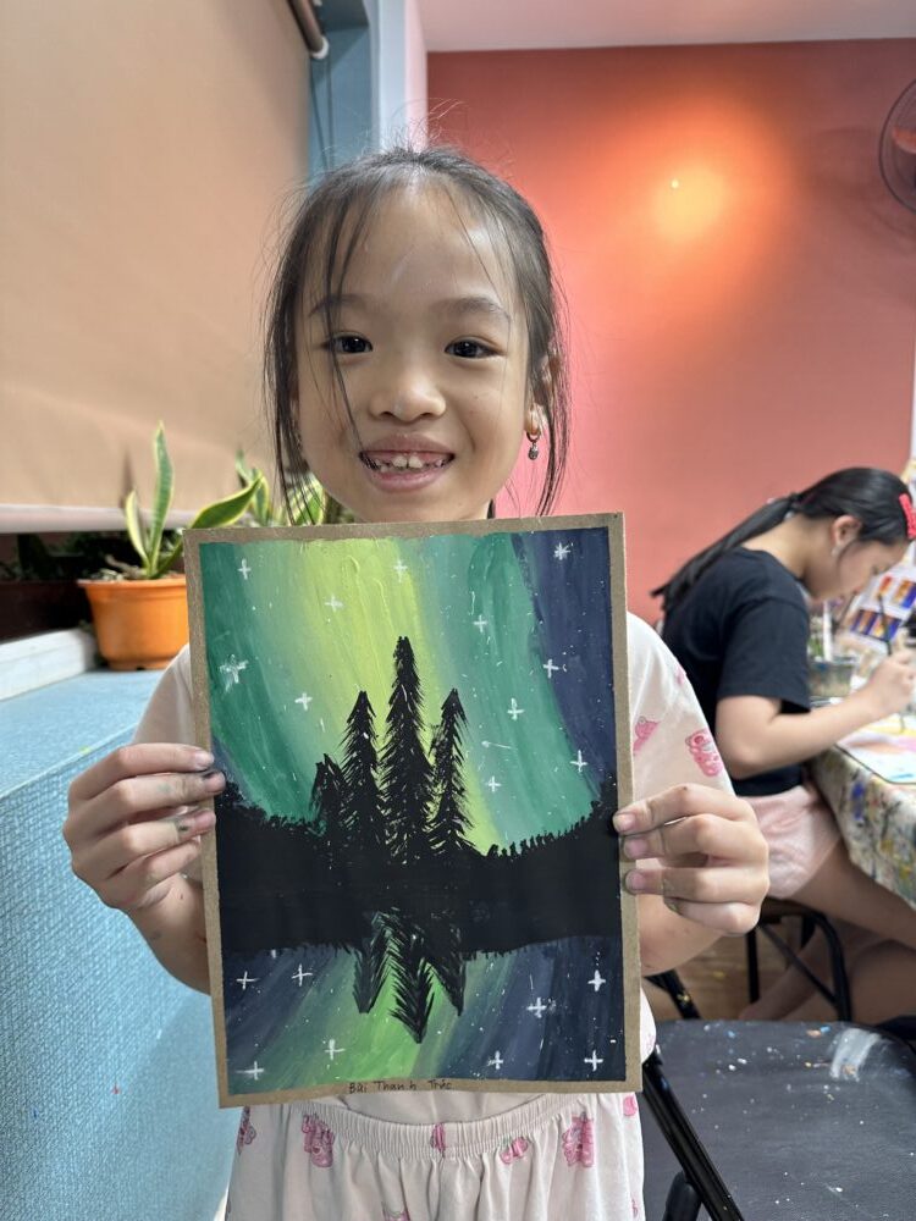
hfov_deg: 56.8
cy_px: 610
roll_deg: -0.7
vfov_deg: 71.6
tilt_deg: -4.8
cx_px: 458
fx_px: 847
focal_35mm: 24
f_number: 1.78
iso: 125
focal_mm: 6.86
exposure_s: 1/50
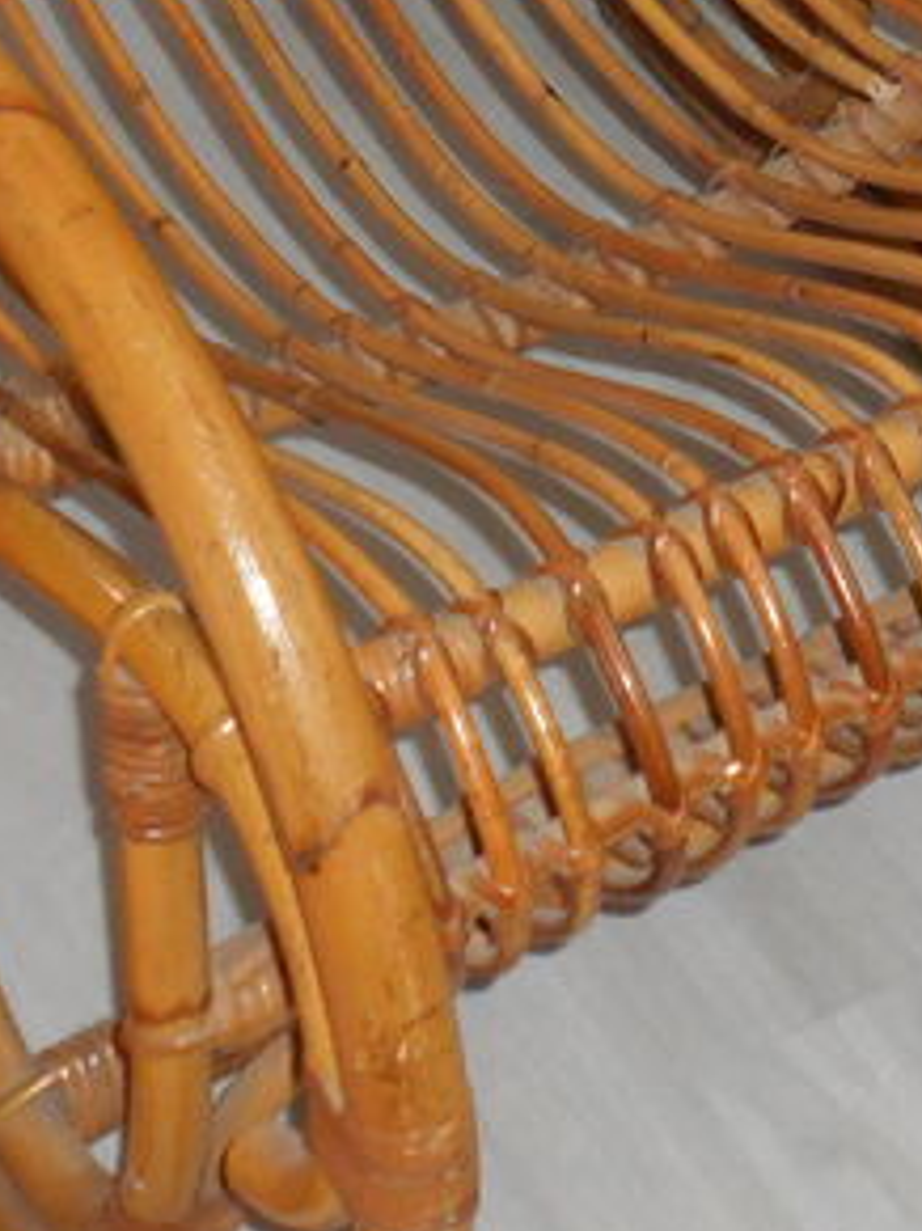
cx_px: 1125
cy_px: -203
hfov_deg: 10.9
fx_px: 4762
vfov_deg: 14.3
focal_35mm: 134
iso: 280
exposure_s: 1/30
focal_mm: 6.7
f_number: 3.9
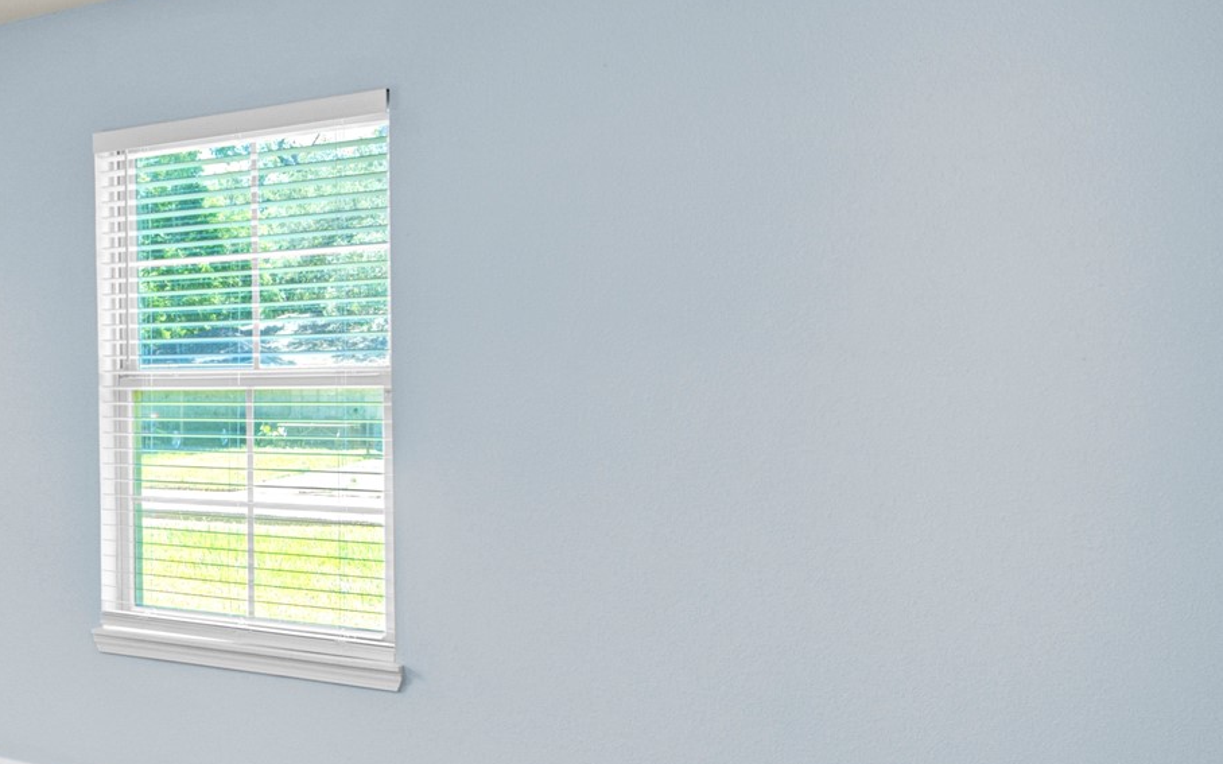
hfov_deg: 41.5
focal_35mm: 39
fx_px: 1300
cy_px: 401
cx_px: -81
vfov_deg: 32.7
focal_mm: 16
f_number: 8
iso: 250
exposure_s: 1/8
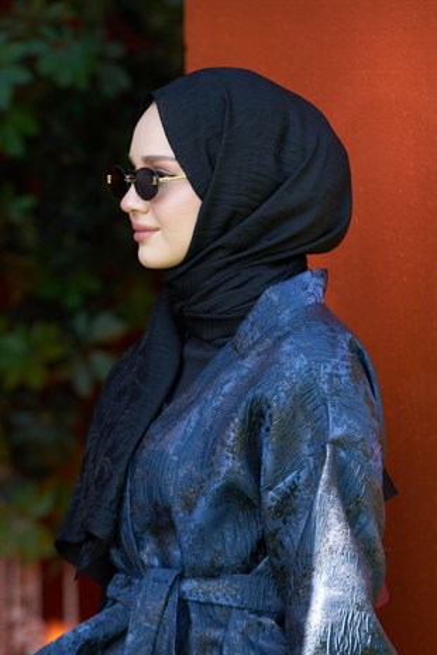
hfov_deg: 8.6
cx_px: 218
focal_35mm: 160
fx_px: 2909
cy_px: 328
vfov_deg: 12.8
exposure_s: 1/200
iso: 200
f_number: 4
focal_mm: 160
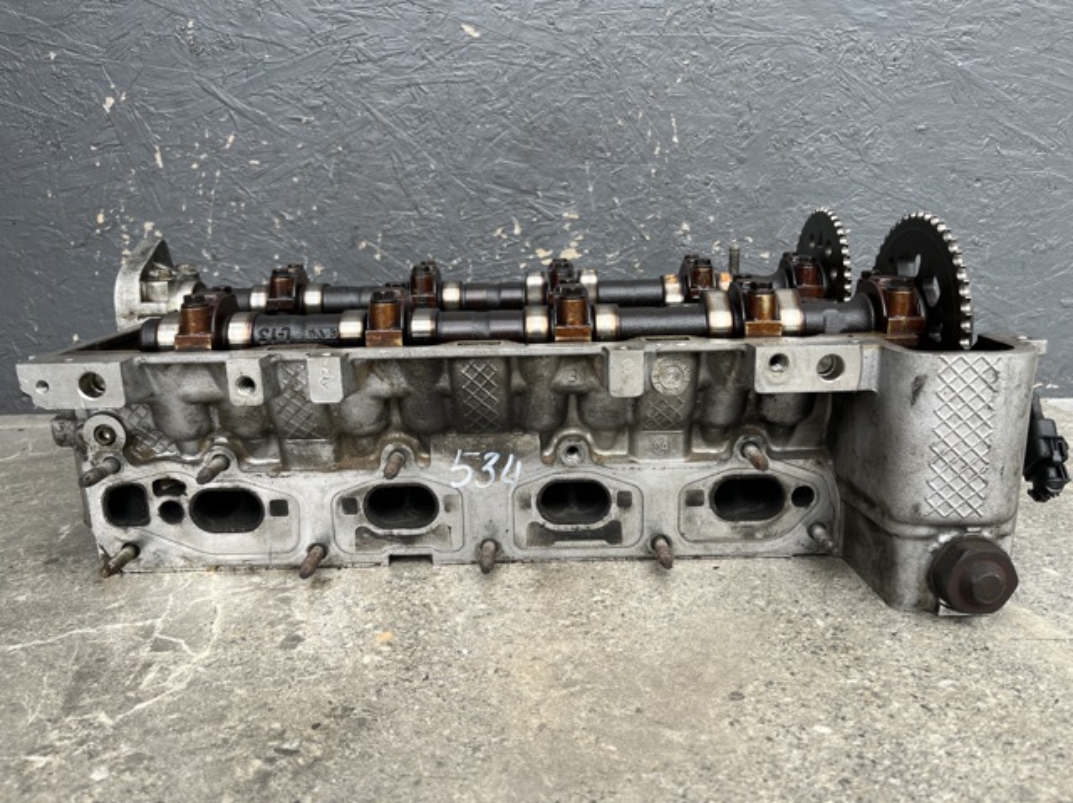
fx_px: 805
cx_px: 536
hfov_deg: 67.3
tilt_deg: -12.2
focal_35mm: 26
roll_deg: +0.3
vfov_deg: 53.0
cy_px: 402
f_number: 1.6
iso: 32
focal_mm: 5.1
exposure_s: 1/140
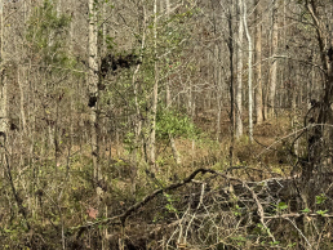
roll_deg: -0.5
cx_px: 198
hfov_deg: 31.1
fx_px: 597
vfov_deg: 23.5
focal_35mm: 62
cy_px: 178
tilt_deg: -0.5
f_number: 1.78
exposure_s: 1/1238
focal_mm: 6.76
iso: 80
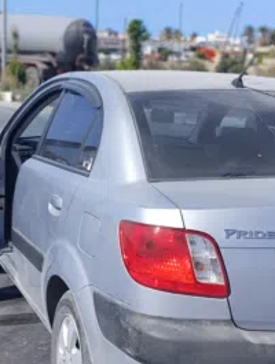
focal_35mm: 69
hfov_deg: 21.3
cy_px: 192
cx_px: 172
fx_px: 728
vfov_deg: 28.1
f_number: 1.6
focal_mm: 6.14
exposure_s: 1/641
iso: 50
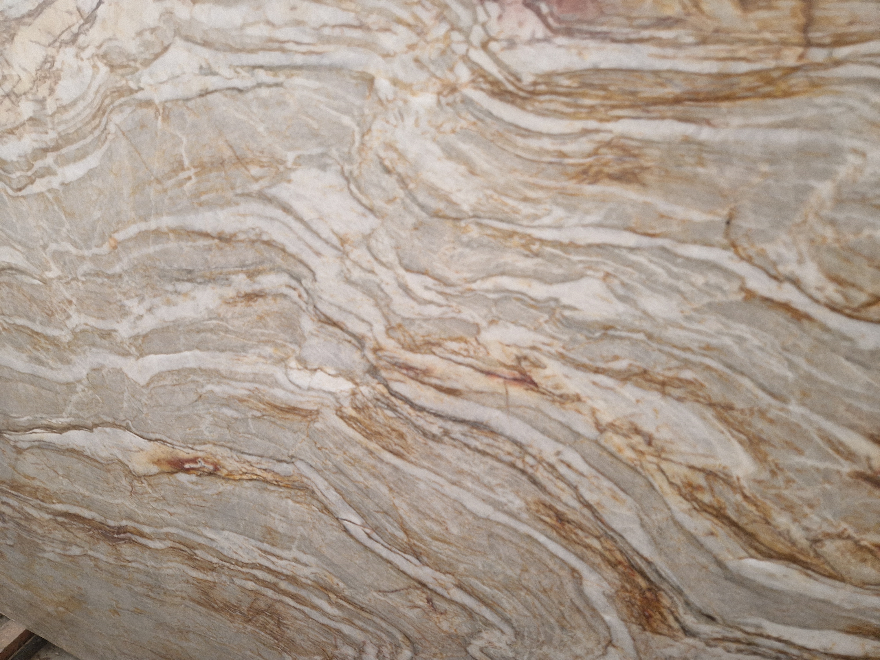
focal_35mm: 23
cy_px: 330
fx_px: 585
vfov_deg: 58.9
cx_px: 440
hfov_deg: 73.9
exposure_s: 1/100
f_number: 1.8
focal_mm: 5.4
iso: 50
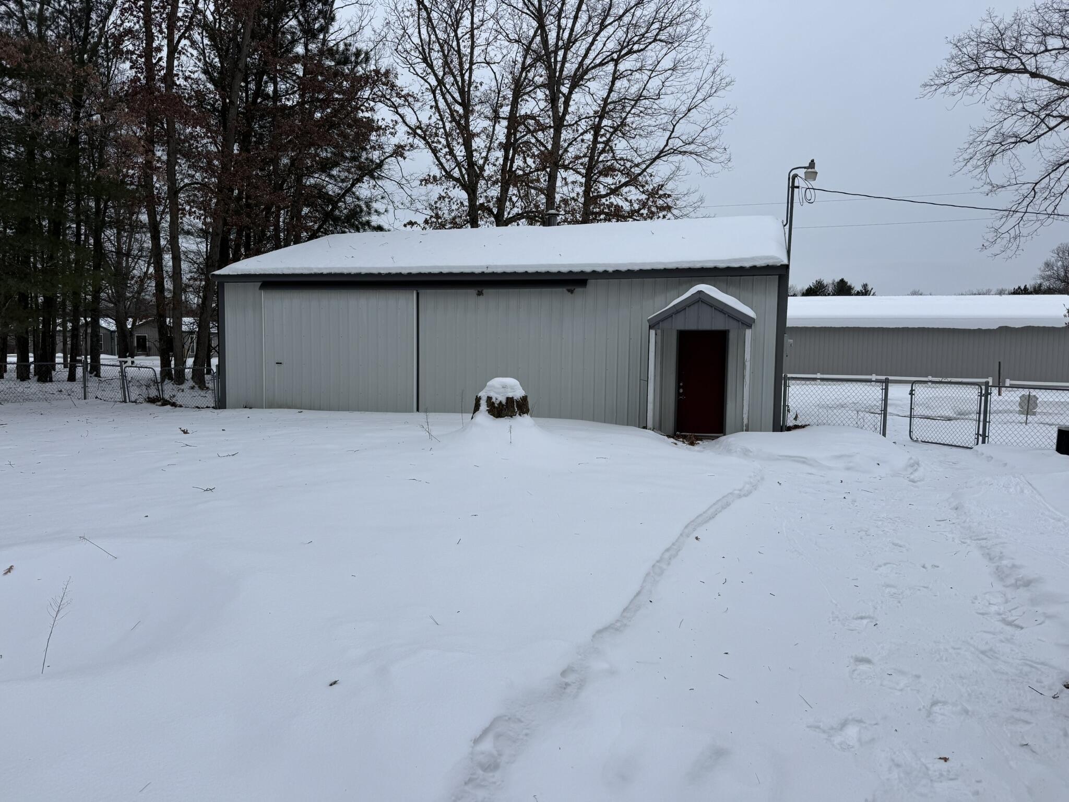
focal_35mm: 24
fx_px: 741
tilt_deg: -10.1
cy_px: 401
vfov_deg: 56.8
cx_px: 534
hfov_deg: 71.6
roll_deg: -0.1
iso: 80
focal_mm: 6.76
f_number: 1.78
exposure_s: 1/1425
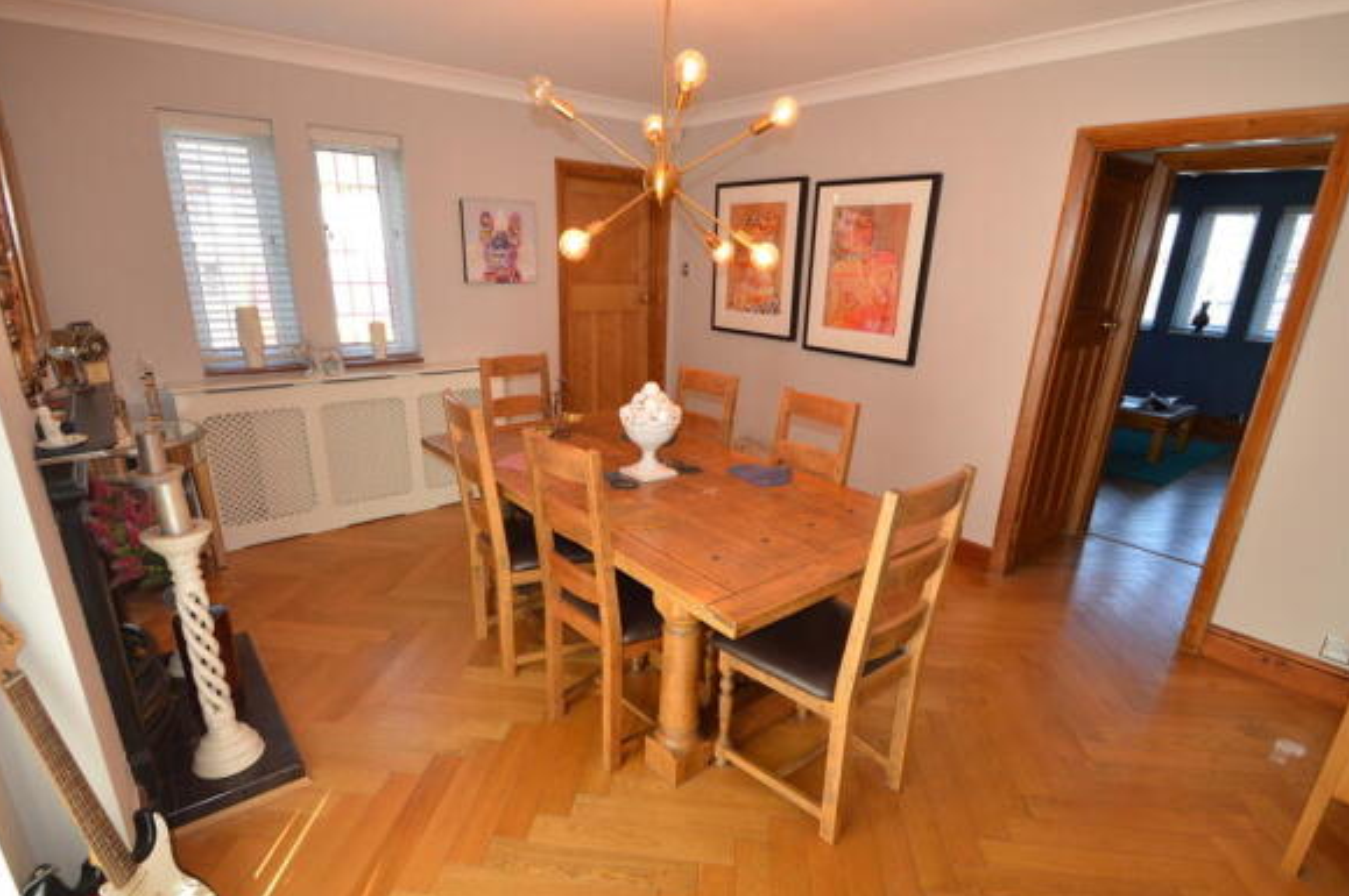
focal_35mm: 17
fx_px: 636
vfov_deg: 70.3
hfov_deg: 93.3
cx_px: 666
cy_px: 477
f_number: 4
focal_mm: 10
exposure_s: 1/100
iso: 400
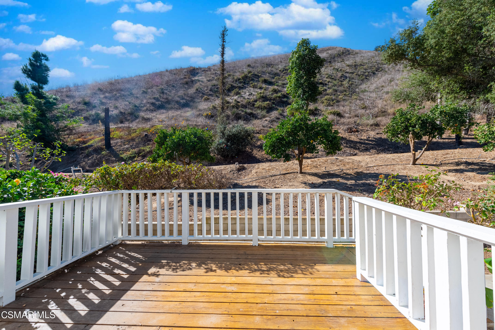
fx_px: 193
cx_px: 248
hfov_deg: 104.2
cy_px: 165
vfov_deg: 81.2
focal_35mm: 14
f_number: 11
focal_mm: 14
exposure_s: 1/4000
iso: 400
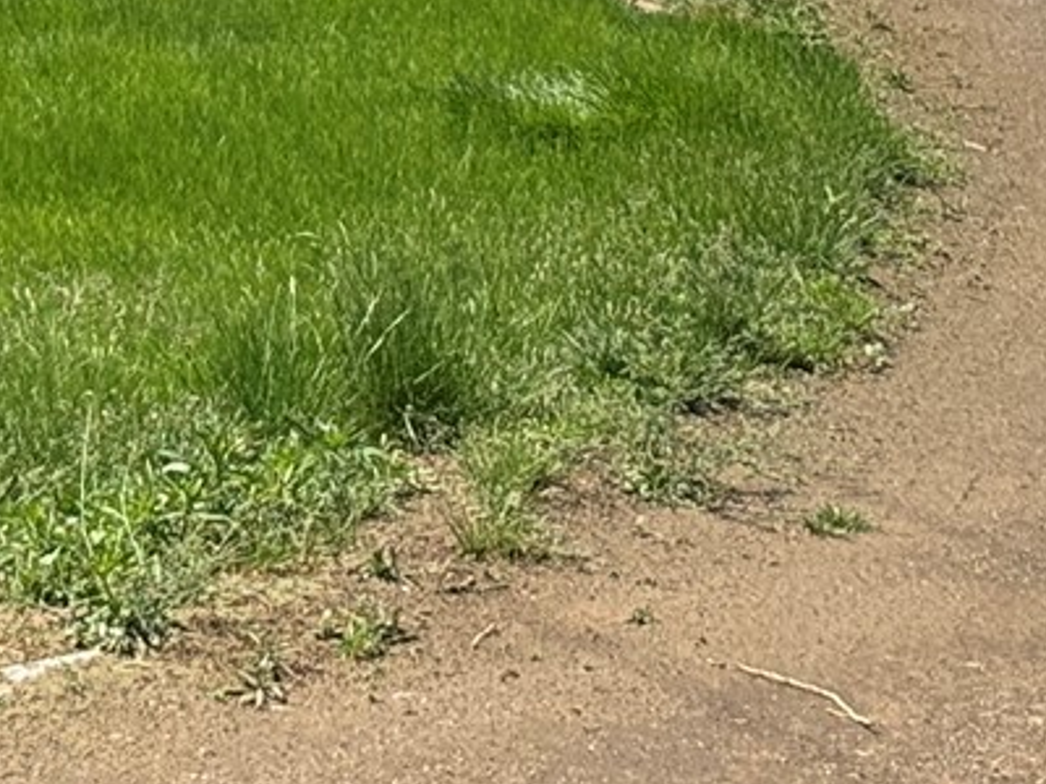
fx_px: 5802
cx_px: -230
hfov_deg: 10.1
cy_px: -700
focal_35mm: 192
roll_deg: -1.4
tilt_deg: +2.2
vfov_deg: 7.5
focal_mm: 6.76
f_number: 1.78
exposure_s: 1/3425
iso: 64
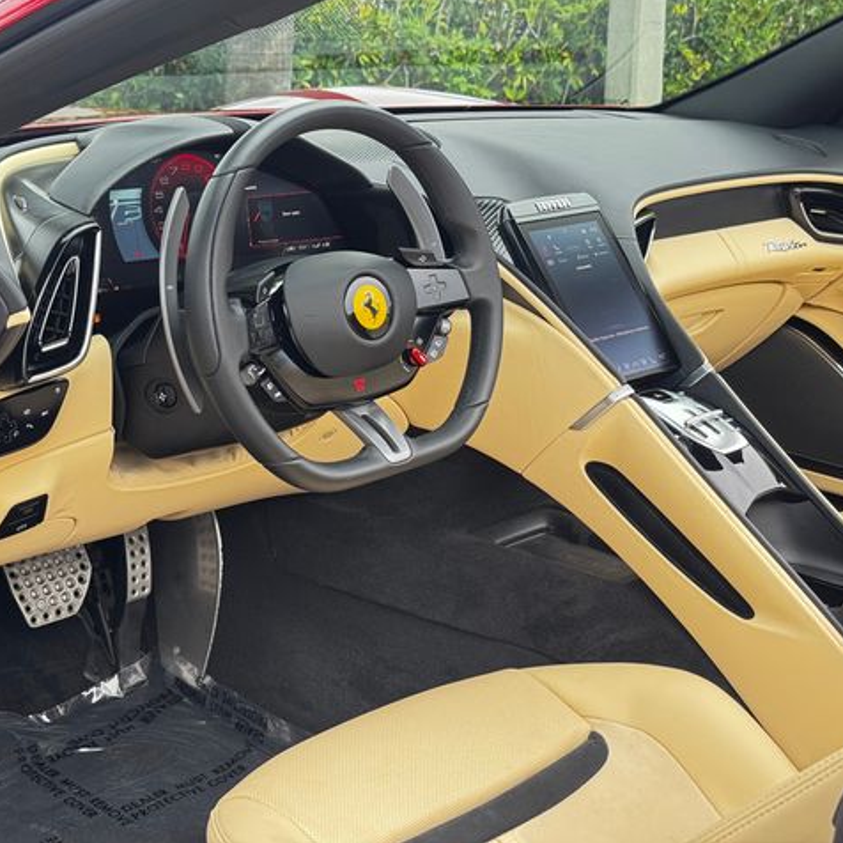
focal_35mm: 57
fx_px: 1570
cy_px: 420
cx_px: 390
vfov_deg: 30.0
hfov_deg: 30.0
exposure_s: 1/121
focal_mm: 6.76
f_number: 1.78
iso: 50
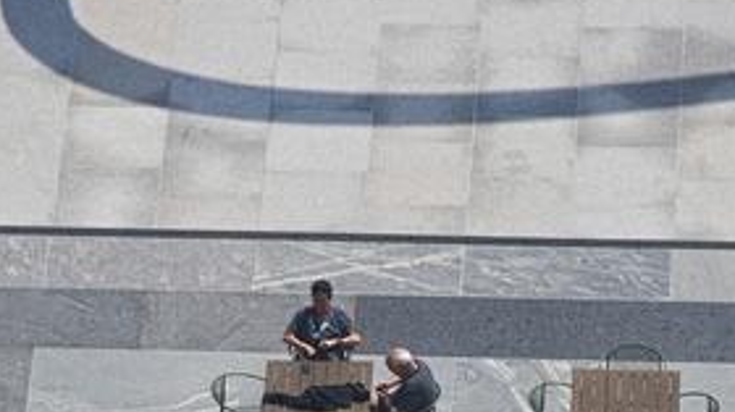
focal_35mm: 467
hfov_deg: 4.6
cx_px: 346
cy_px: 354
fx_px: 9095
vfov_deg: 2.6
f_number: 4
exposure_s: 1/800
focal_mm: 64.3
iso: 100
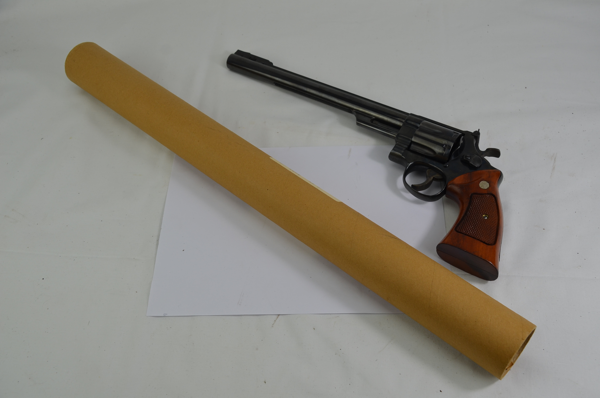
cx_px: 300
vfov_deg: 34.1
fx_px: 649
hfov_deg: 49.6
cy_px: 199
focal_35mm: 39
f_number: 6.3
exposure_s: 1/160
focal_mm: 26
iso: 200
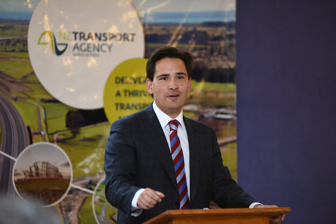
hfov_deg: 11.1
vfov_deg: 7.4
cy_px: 112
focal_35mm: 185
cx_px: 168
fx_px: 1727
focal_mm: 185
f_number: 2.8
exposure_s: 1/125
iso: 1800
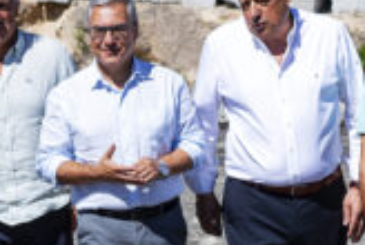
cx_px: 138
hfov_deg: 11.2
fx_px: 1859
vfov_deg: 7.5
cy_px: 112
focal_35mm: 183
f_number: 4
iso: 100
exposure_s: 1/1600
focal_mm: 35
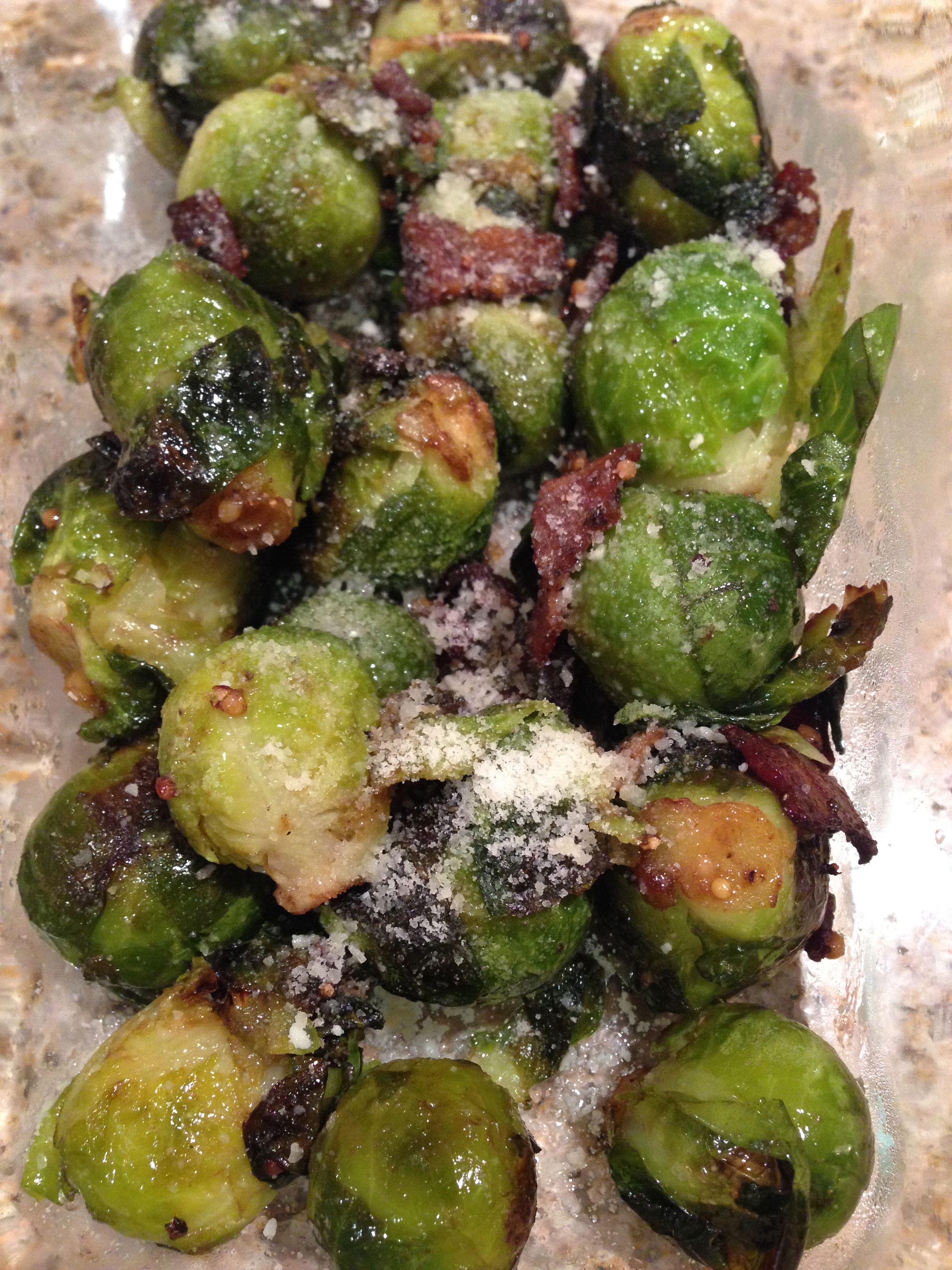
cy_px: 635
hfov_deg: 42.9
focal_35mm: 33
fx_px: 1210
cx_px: 476
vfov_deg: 55.4
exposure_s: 1/20
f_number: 2.4
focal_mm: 4.12
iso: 250
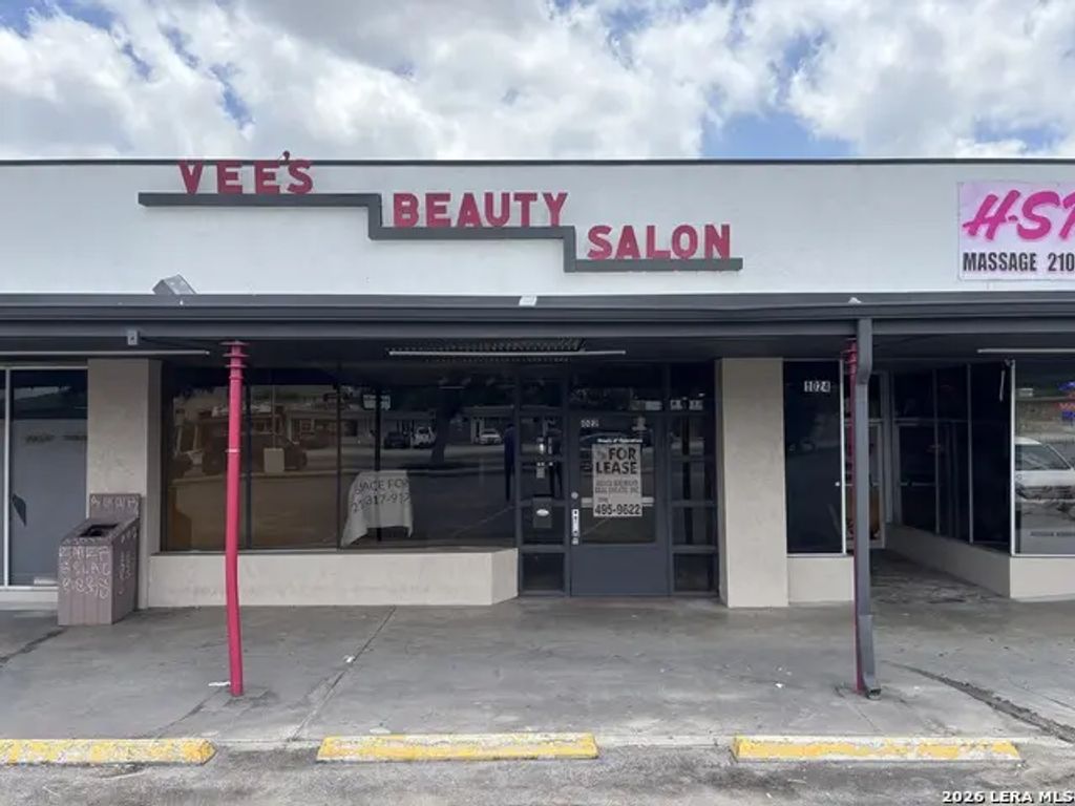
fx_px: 807
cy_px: 403
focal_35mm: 26
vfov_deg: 53.1
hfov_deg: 67.3
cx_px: 538
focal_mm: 5.96
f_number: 1.6
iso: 50
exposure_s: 1/1876
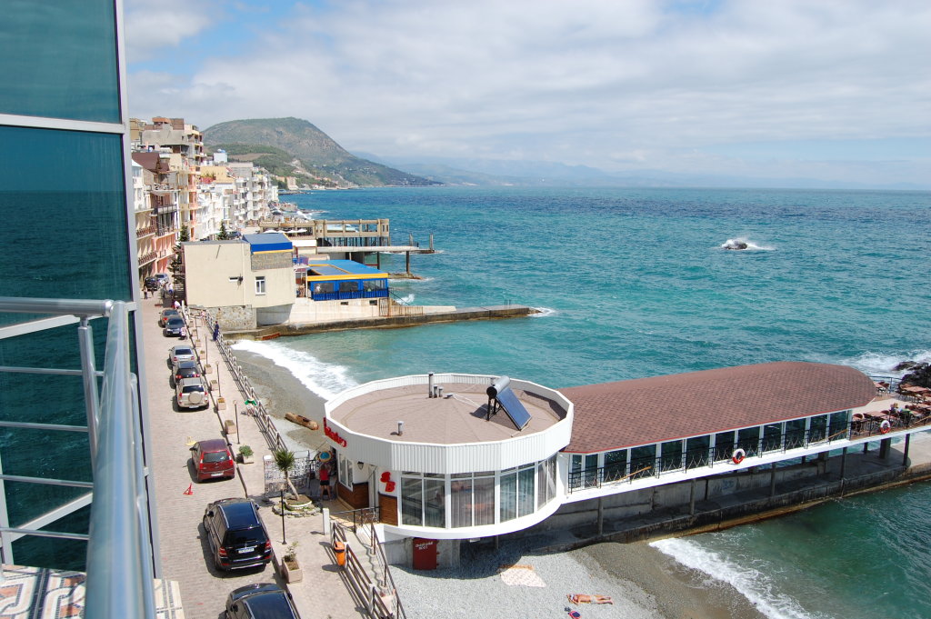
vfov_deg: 45.6
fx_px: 736
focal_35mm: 28
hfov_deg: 64.6
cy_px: 310
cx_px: 466
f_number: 9
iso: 200
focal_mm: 19
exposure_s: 1/500
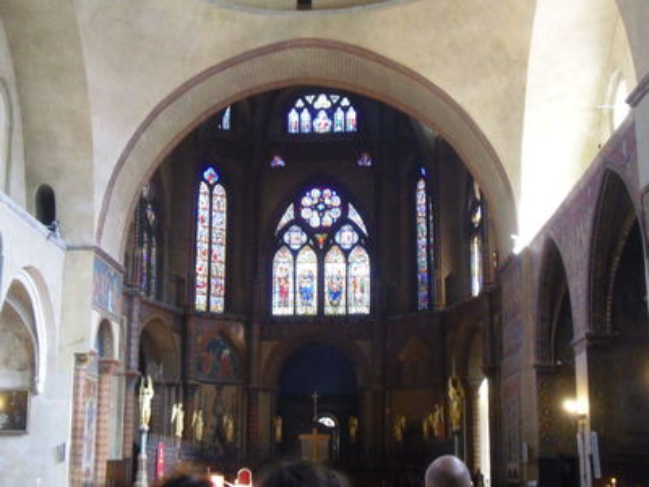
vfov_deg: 26.6
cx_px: 324
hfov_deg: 34.9
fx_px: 1031
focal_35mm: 55
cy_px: 244
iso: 400
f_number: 3.7
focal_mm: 9.3
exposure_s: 1/8
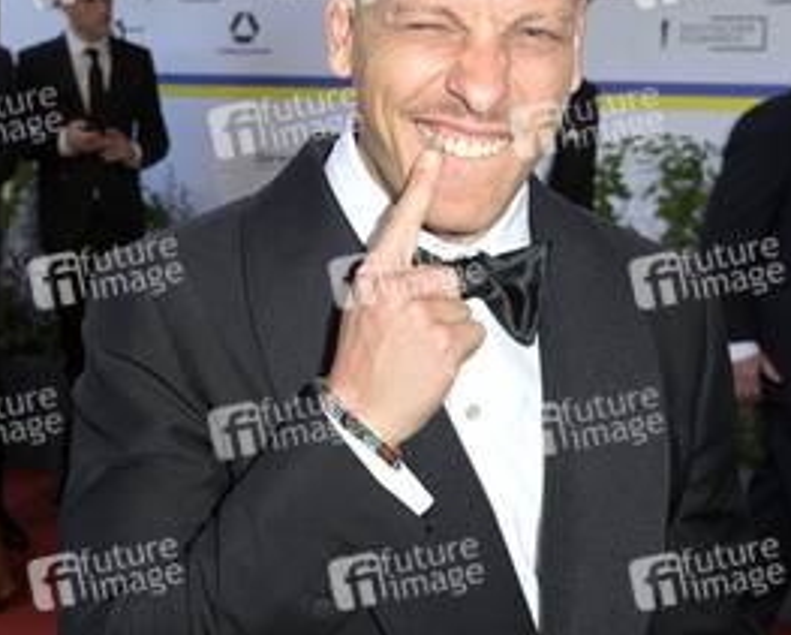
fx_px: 1430
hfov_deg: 30.9
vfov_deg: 24.9
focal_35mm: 61
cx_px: 326
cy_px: 199
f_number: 6.3
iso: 640
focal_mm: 38
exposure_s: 1/250
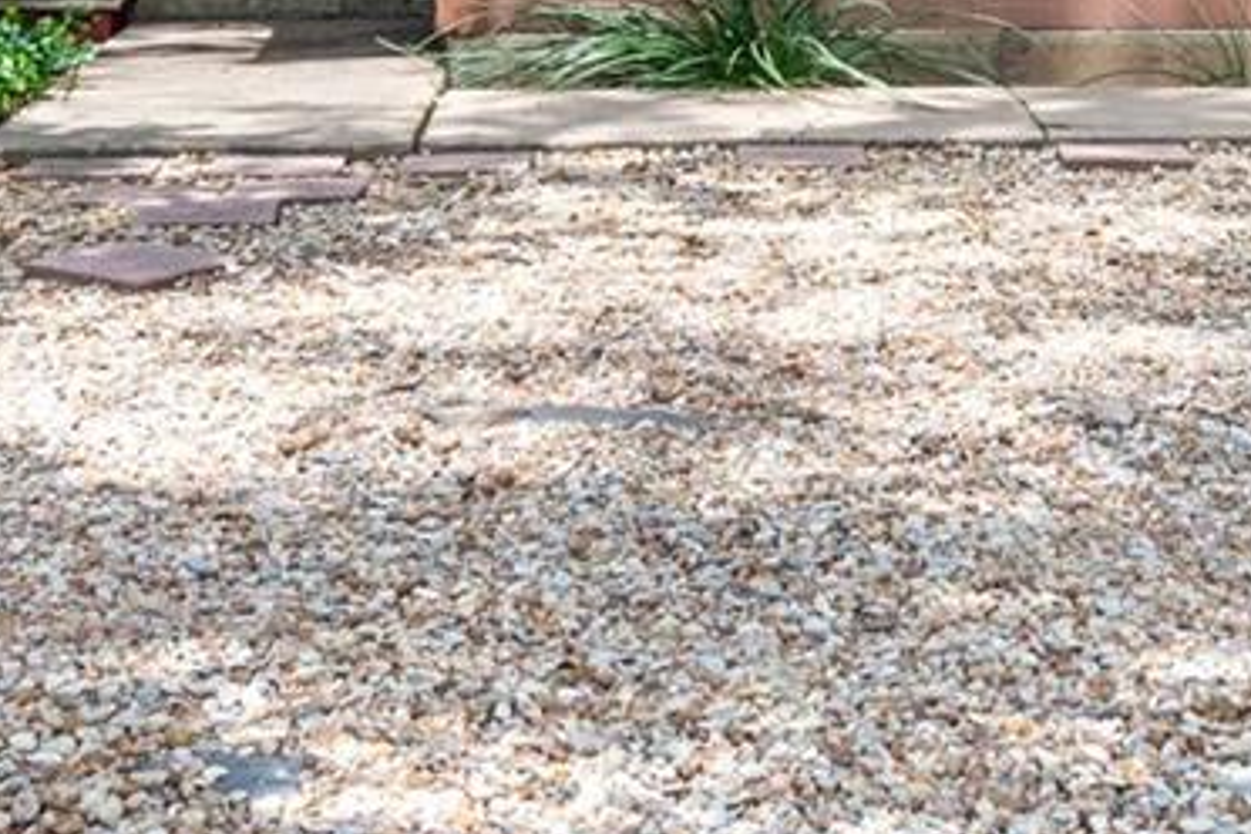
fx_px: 3822
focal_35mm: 110
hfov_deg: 18.4
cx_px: 999
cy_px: -373
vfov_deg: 12.0
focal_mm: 20
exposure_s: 1/250
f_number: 8
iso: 200
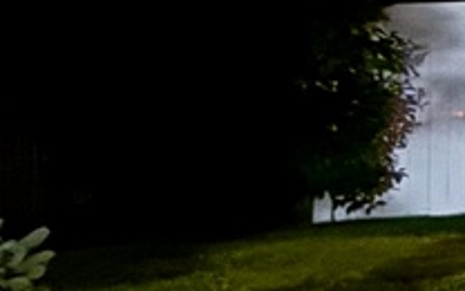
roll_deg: -1.5
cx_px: 1558
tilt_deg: +0.5
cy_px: 65
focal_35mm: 176
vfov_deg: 7.4
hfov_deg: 8.8
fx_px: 2230
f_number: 1.78
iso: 1600
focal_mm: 6.76
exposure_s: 1/9
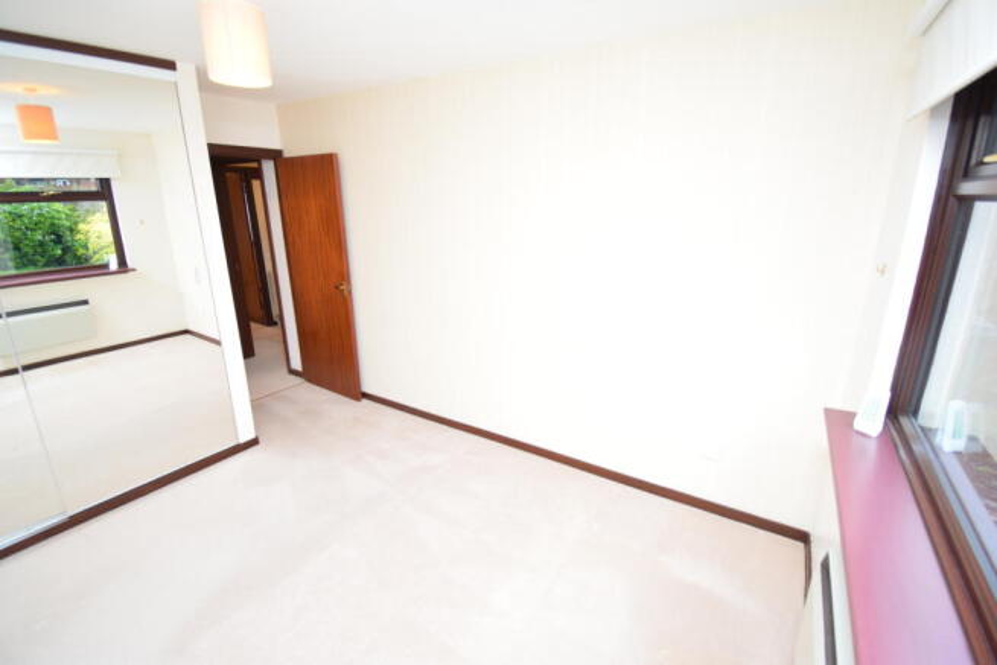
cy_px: 332
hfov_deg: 100.4
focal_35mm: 15
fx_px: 415
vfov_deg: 77.4
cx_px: 498
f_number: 4.5
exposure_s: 1/60
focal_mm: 10
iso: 900
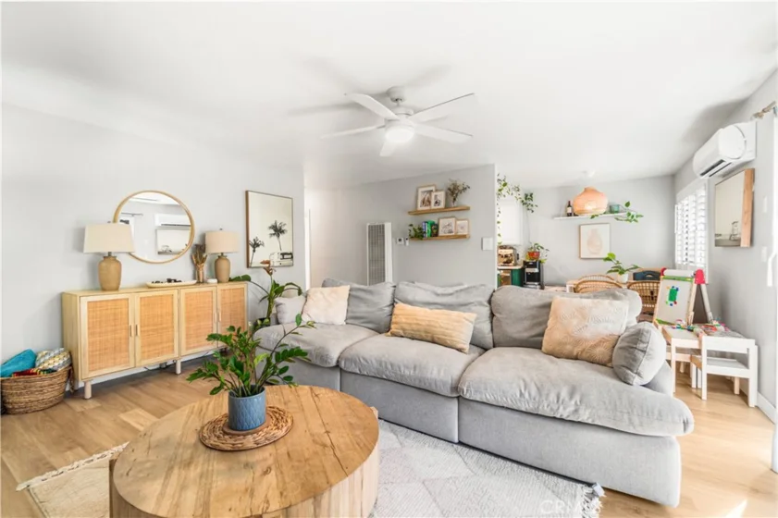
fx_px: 324
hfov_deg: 100.4
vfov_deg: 77.3
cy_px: 259
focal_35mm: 15
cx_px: 389
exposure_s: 1/1.67
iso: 100
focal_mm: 10
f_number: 6.3
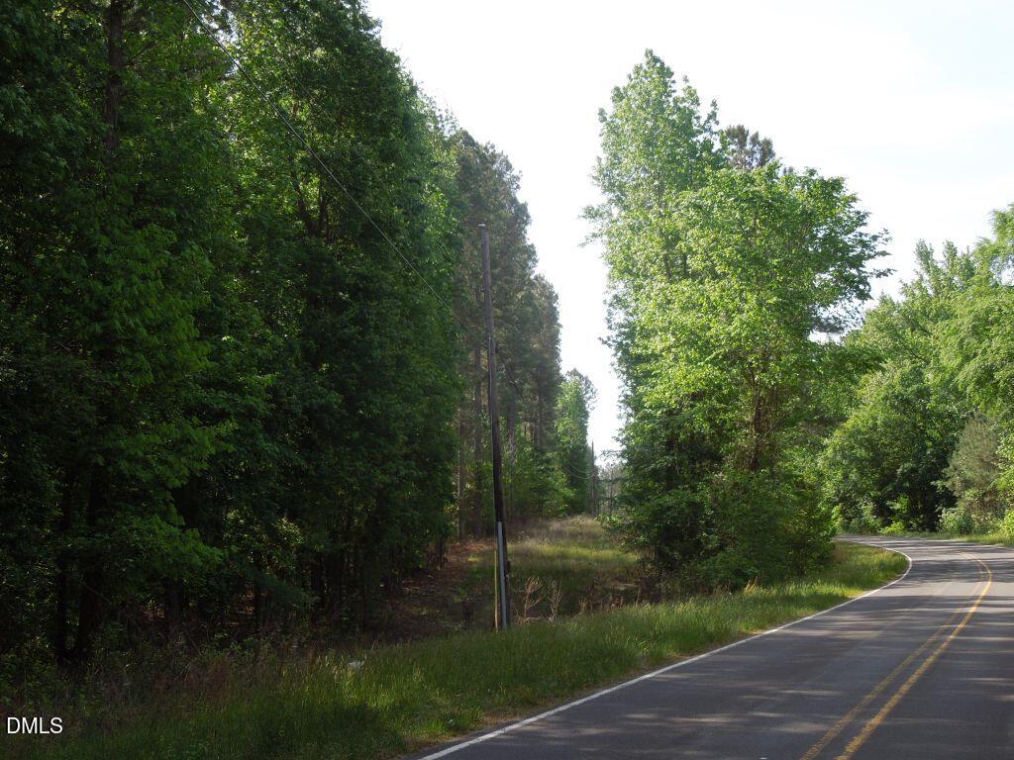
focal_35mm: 54
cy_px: 380
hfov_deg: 35.5
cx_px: 507
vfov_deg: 27.0
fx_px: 1582
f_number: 4.2
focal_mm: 9.8
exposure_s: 1/250
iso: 100
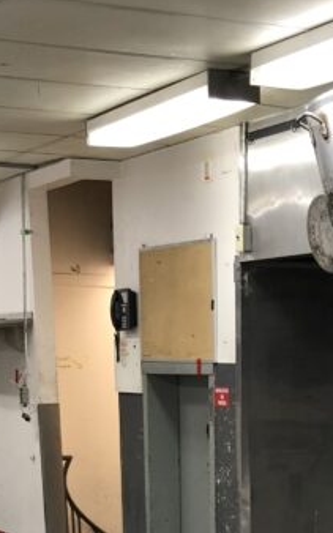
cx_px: 245
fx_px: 1308
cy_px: 787
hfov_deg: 14.5
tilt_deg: -17.1
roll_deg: +0.8
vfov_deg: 20.1
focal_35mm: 90
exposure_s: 1/30
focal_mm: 3.99
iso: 32
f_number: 1.8
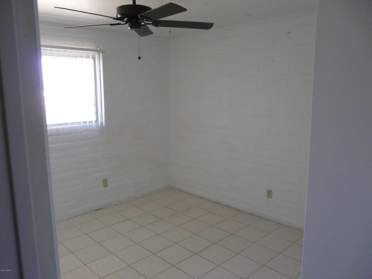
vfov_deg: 49.7
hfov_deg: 63.4
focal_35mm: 28
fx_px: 301
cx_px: 186
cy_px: 140
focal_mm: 4.6
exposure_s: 1/50
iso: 400
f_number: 2.8
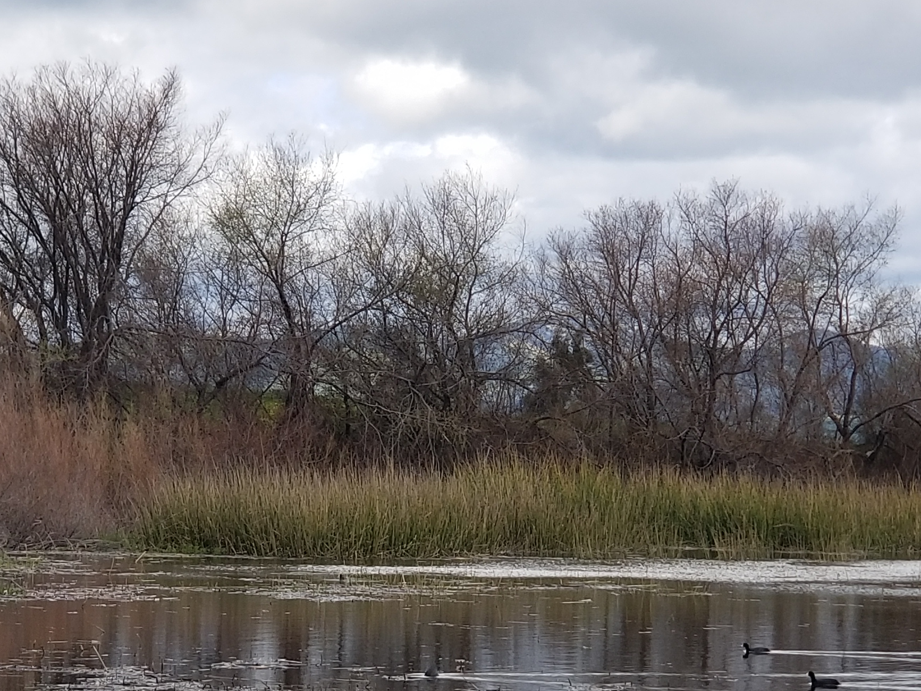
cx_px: 419
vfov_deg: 12.1
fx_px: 3220
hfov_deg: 16.3
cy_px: 709
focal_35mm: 121
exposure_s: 1/530
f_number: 2.4
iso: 25
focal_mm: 6
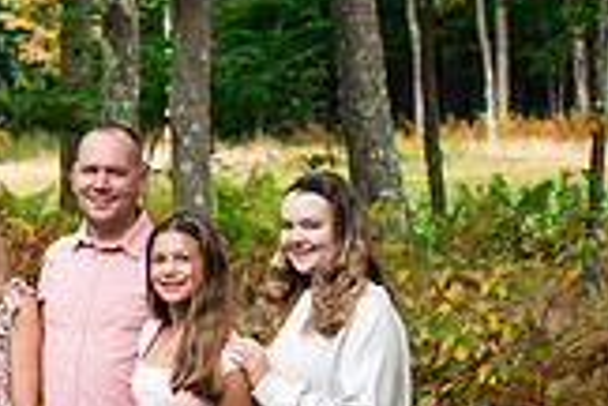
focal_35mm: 294
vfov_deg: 4.7
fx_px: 4965
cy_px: 336
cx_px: -342
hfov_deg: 6.9
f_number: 8
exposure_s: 1/250
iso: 640
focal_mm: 82
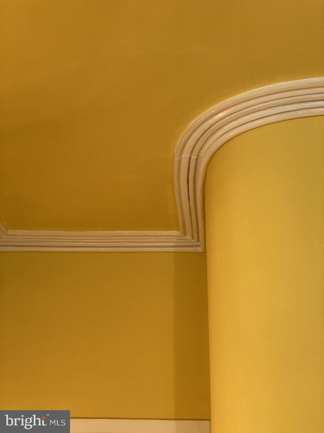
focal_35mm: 52
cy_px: 216
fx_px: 649
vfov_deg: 36.8
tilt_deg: +26.2
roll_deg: -1.2
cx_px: 162
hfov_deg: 28.0
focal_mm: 6
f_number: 2
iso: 200
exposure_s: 1/60
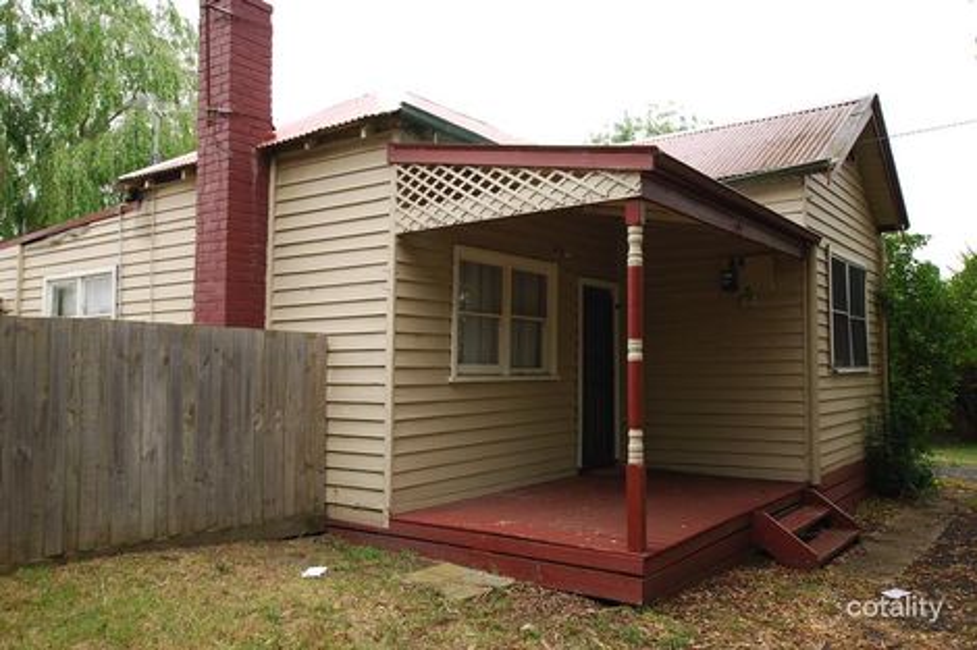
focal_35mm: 30
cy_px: 325
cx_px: 488
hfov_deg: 61.9
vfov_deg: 43.6
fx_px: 814
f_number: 5.6
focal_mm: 20
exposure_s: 1/125
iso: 200
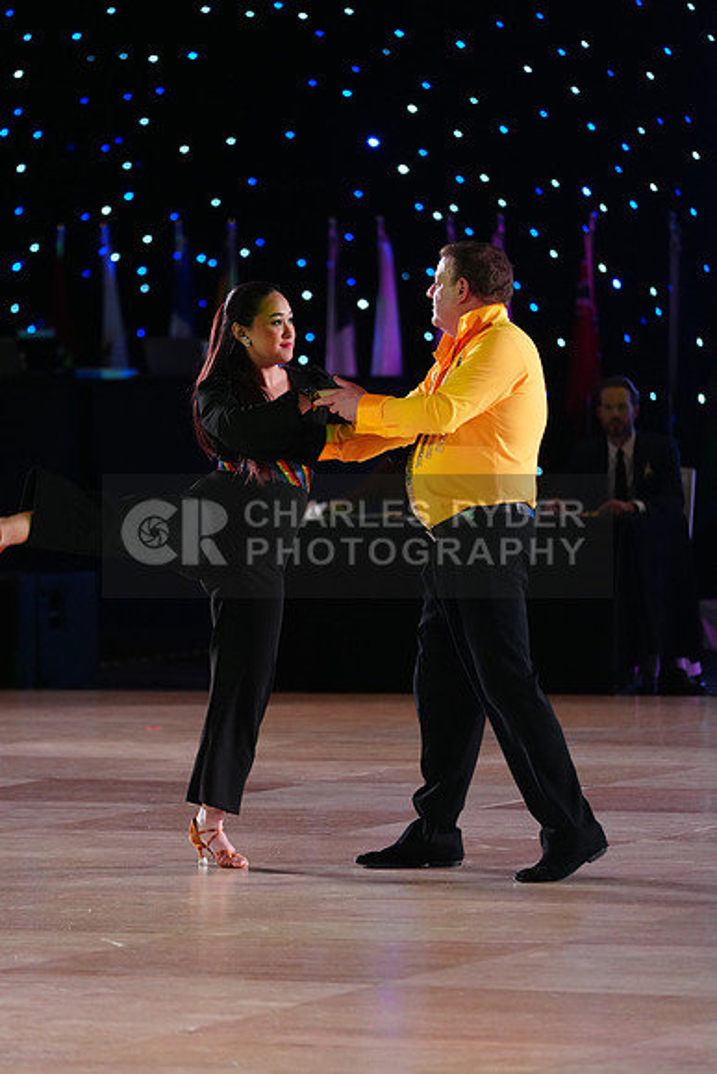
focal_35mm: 197
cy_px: 537
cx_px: 358
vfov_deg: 10.4
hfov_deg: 7.0
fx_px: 5881
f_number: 4
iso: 3200
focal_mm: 197
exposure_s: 1/400
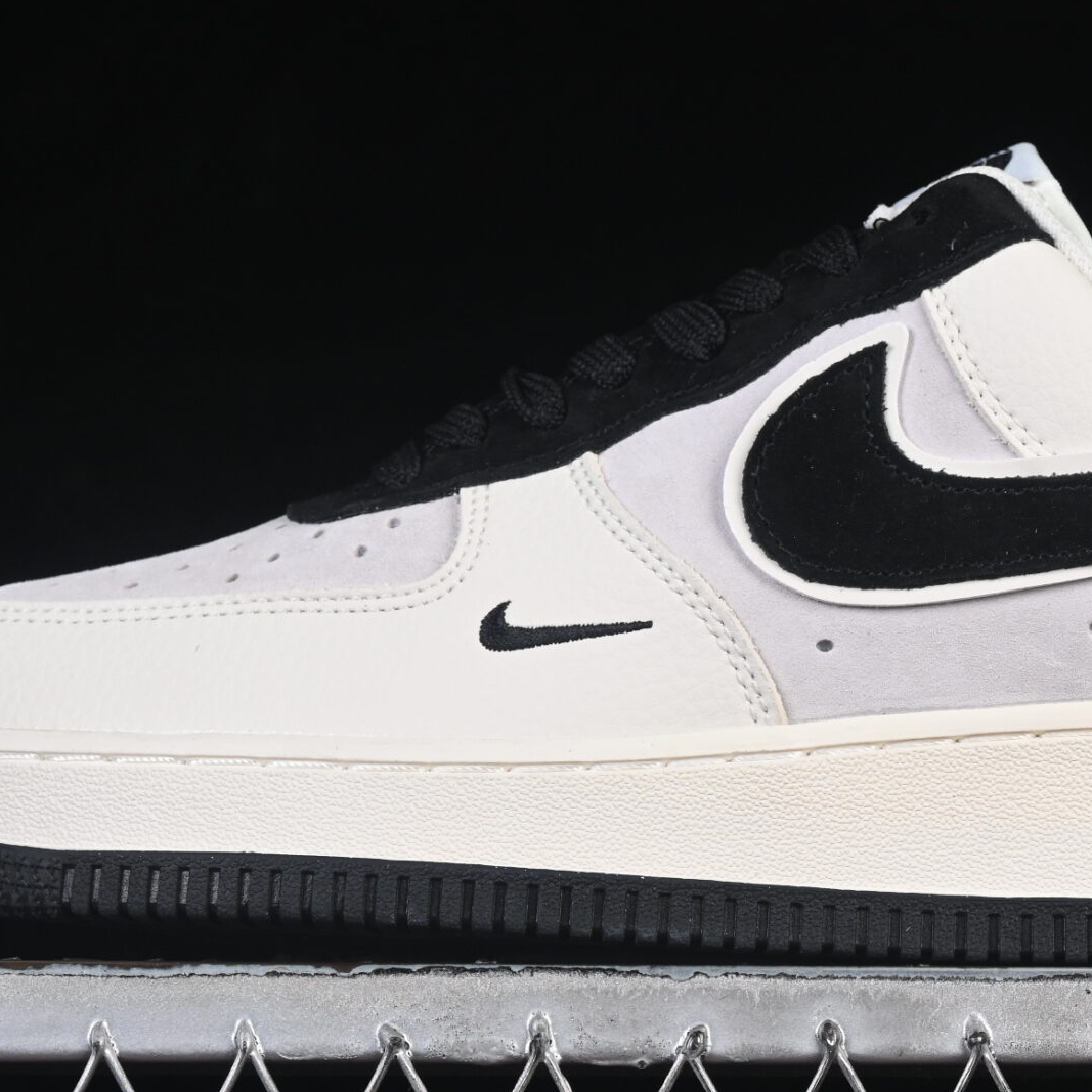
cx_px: 758
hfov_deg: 11.4
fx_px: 5461
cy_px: 427
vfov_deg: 11.4
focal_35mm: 153
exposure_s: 1/80
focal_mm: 50
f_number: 8
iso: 160
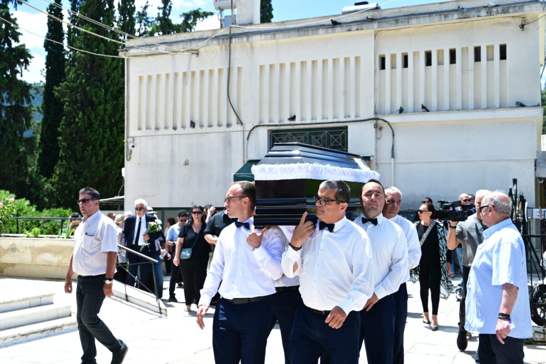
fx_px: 652
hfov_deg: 45.4
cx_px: 273
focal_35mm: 43
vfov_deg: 31.2
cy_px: 182
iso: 400
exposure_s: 1/640
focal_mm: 43
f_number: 6.3
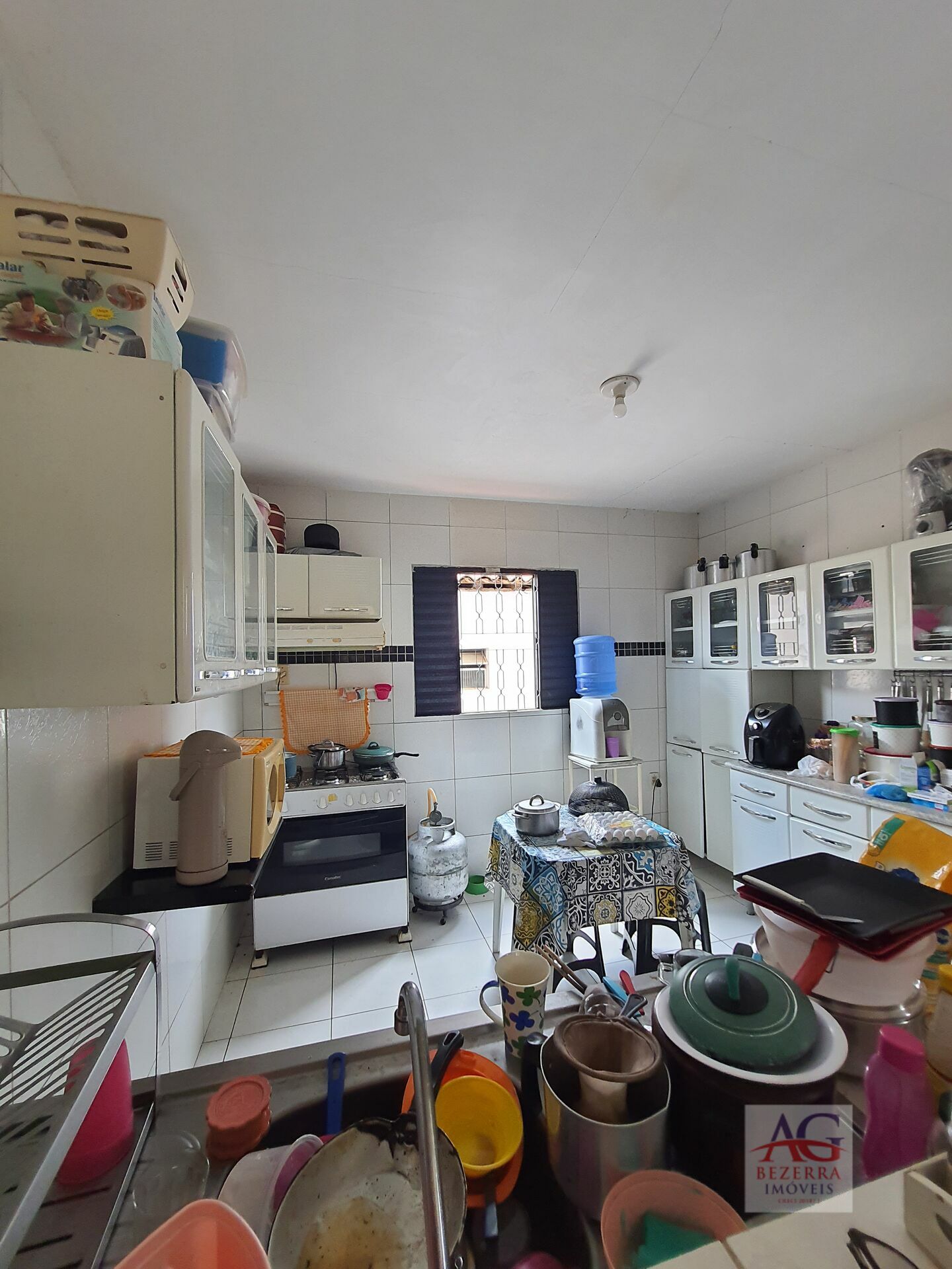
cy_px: 634
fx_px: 477
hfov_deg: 89.9
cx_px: 476
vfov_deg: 106.2
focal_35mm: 13
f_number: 2.2
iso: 160
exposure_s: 1/60
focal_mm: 1.74
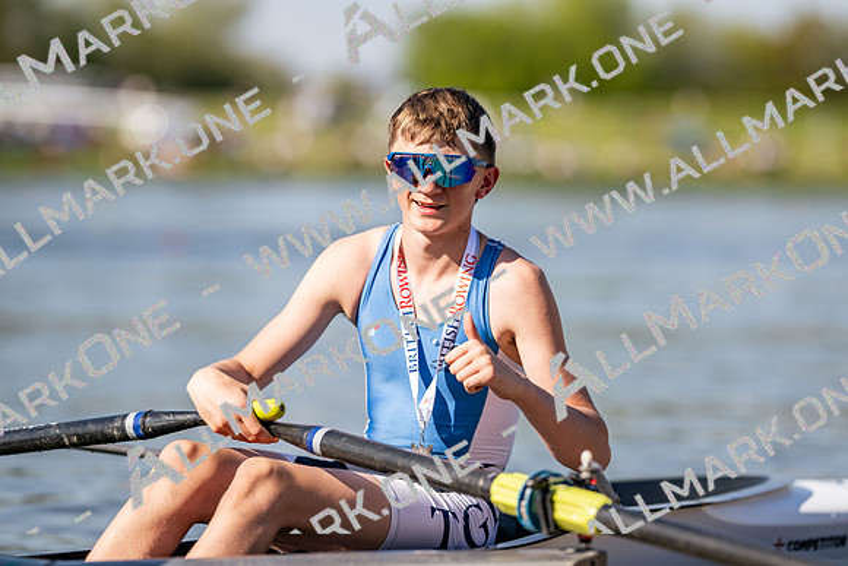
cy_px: 283
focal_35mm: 135
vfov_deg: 10.2
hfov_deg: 15.2
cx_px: 424
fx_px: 3181
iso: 64
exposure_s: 1/4000
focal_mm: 135
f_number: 1.8
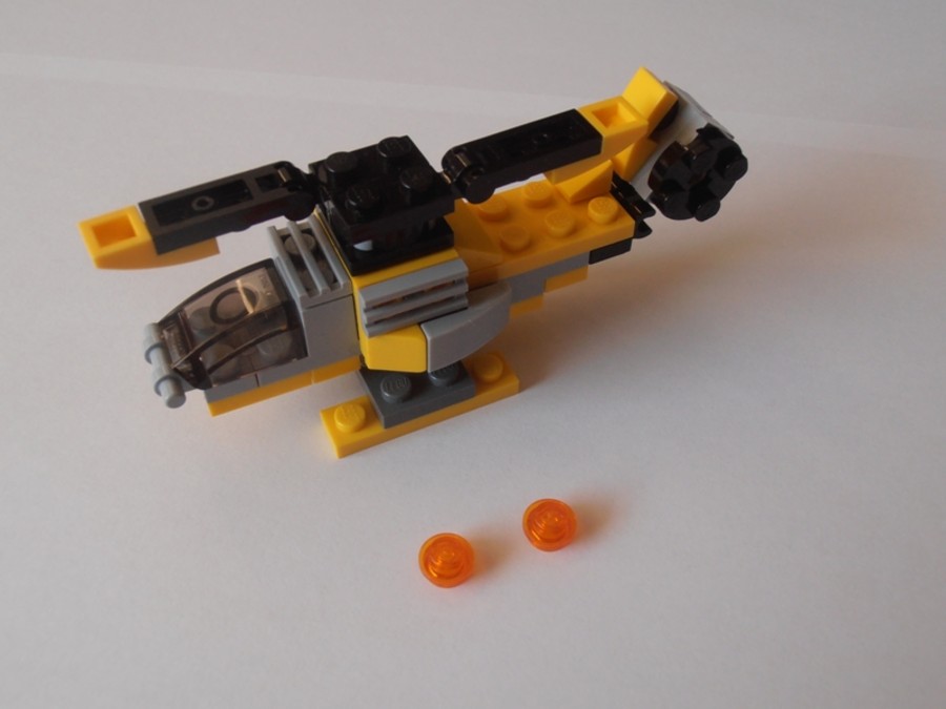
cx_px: 473
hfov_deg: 50.1
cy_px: 354
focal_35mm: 37
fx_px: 1011
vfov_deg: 38.7
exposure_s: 1/20
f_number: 3.9
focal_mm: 6.61
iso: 125
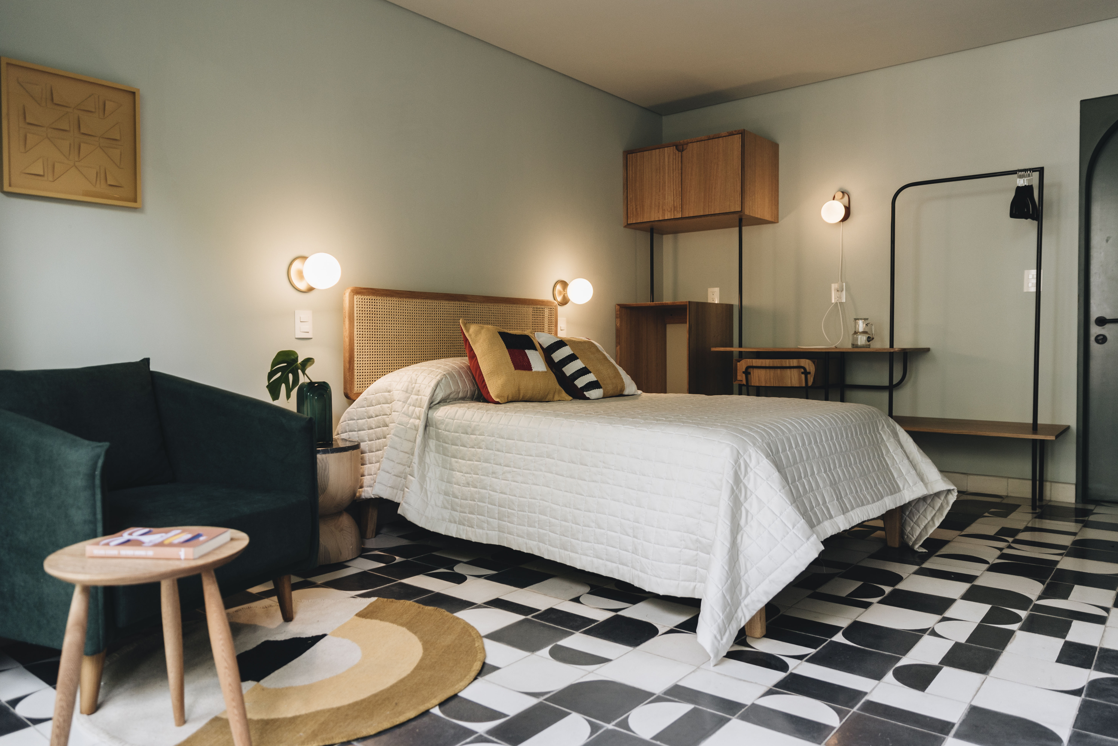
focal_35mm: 24
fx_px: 746
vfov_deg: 53.2
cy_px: 373
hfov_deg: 73.7
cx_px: 559
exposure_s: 1/100
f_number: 2.8
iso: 200
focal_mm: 24
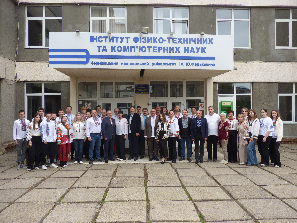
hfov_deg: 65.3
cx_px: 148
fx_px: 232
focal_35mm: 27
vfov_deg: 51.4
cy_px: 112
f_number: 3.6
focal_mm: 4.8
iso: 80
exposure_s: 1/125
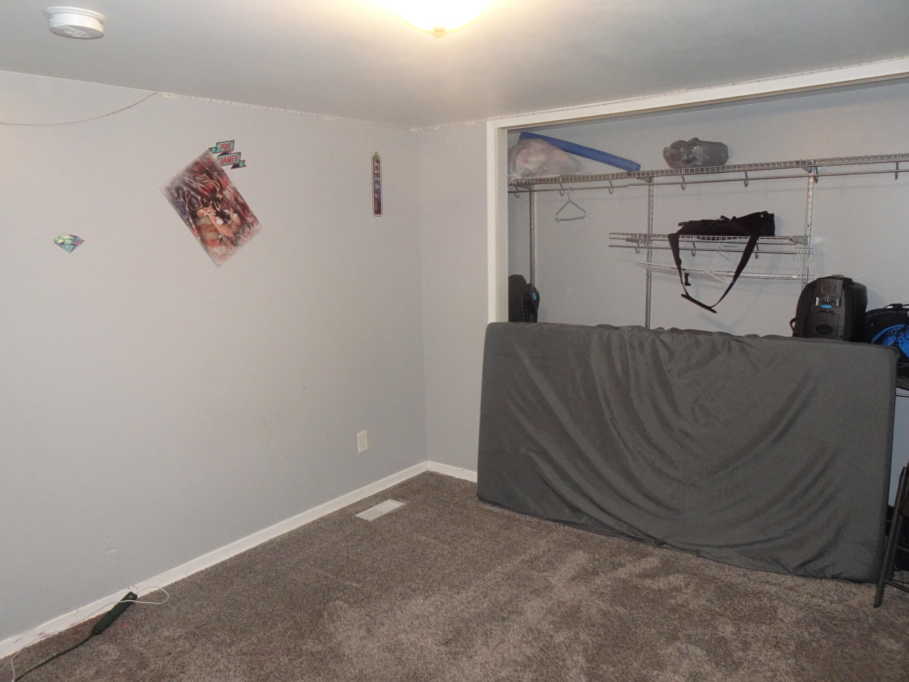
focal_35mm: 25
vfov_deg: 54.9
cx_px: 450
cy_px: 341
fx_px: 656
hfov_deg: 69.4
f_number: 3.5
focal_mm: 4.25
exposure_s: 1/30
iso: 640
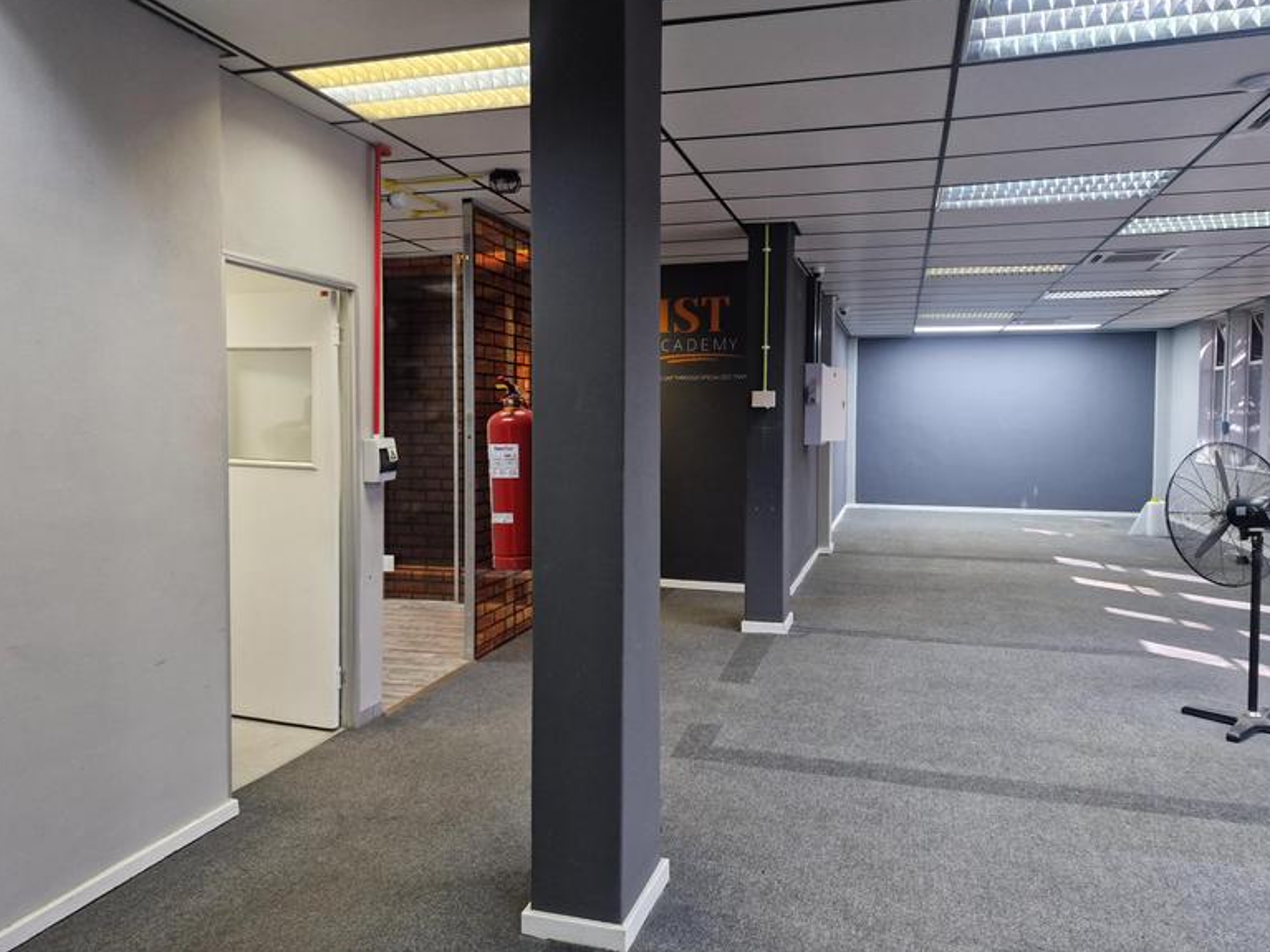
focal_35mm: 24
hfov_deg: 71.6
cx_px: 628
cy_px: 459
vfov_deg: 56.8
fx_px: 880
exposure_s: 1/100
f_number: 1.8
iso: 400
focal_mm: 5.54
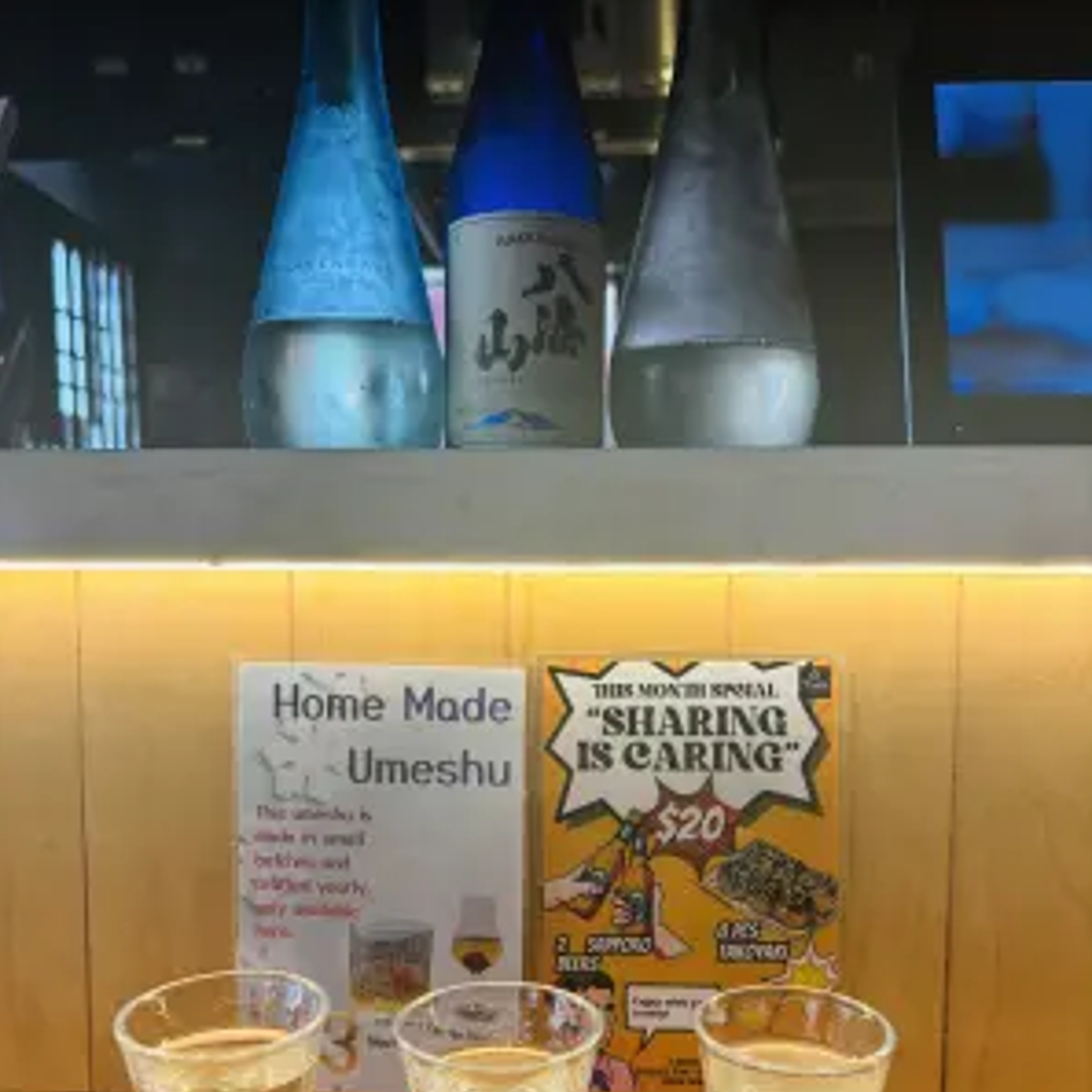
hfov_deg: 52.5
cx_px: 544
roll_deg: -0.4
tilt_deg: -7.2
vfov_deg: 52.1
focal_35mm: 31
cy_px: 673
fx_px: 1106
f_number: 1.6
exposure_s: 1/174
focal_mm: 5.96
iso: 50
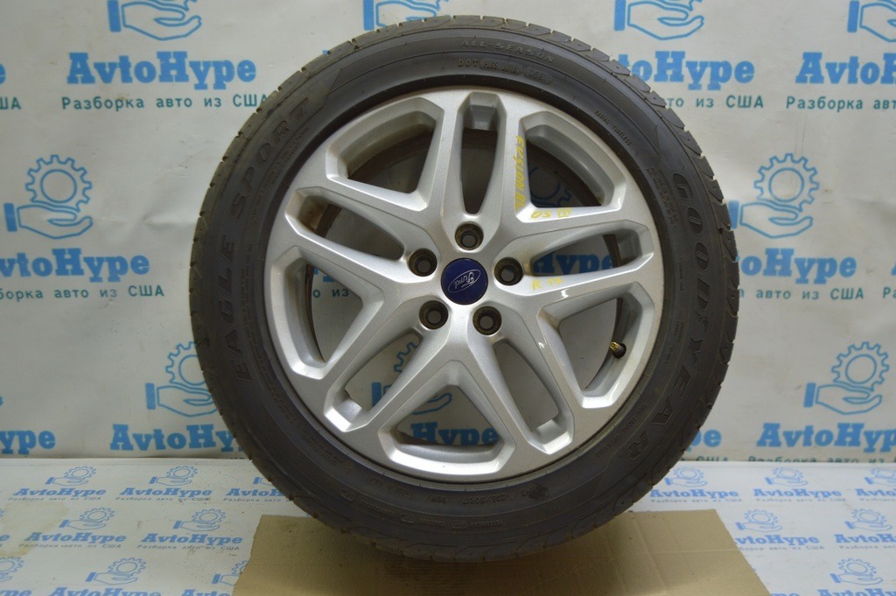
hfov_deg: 51.3
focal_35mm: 38
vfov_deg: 35.4
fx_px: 933
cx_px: 448
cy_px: 298
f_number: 4
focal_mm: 25
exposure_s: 1/60
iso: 400
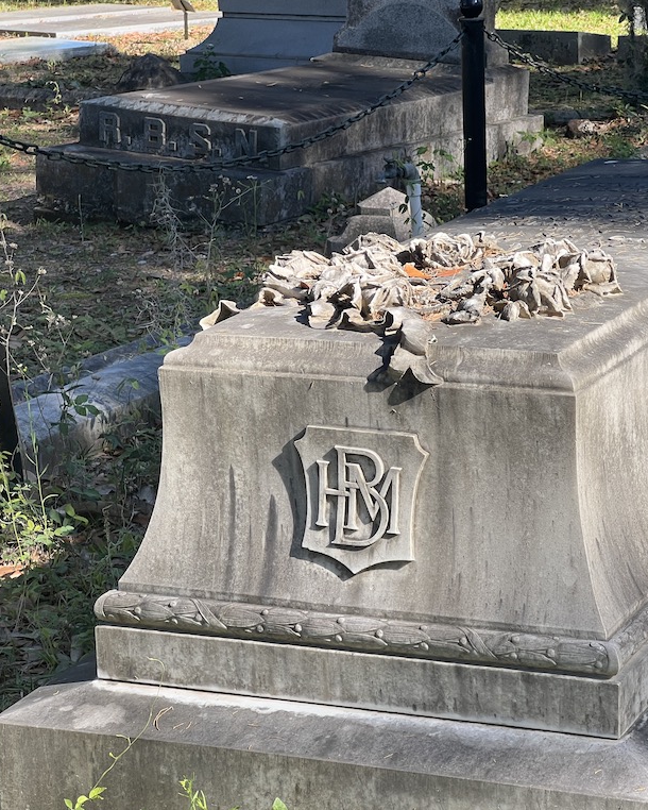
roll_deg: +1.5
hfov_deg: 15.2
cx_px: 487
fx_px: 2420
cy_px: 406
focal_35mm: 101
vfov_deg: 19.0
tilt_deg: -14.6
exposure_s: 1/203
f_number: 2.8
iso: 32
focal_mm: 9
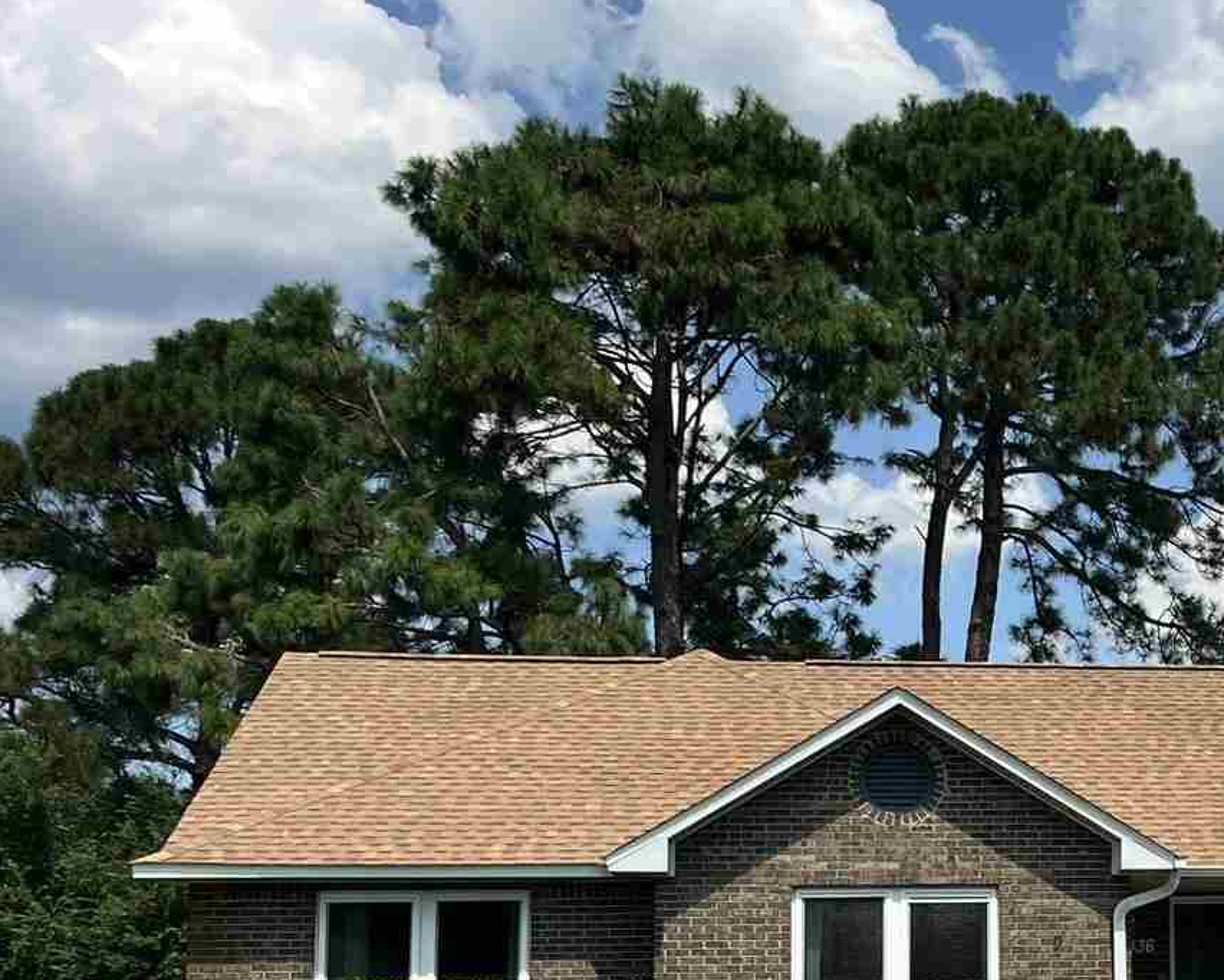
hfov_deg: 29.3
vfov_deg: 24.7
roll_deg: +1.1
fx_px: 2210
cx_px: 1169
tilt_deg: +5.6
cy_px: 754
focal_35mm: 61
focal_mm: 5.1
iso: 50
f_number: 1.6
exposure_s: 1/4651
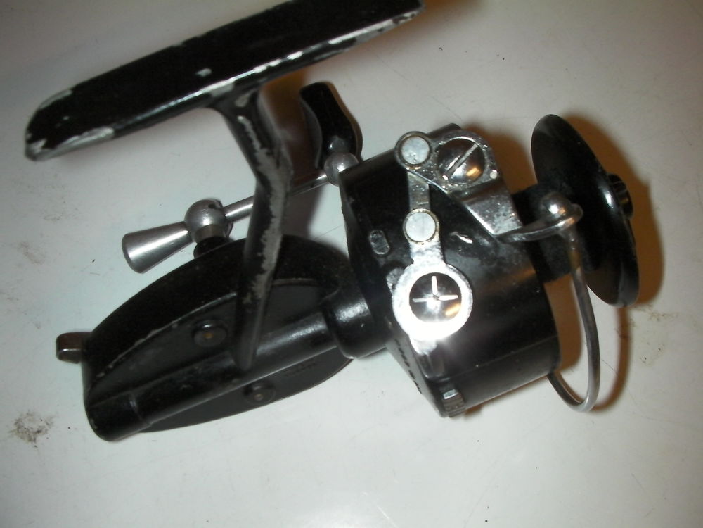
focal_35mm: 38
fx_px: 772
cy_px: 264
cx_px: 352
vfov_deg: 37.7
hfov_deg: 49.0
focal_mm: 6.3
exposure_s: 1/30
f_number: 5.6
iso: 200
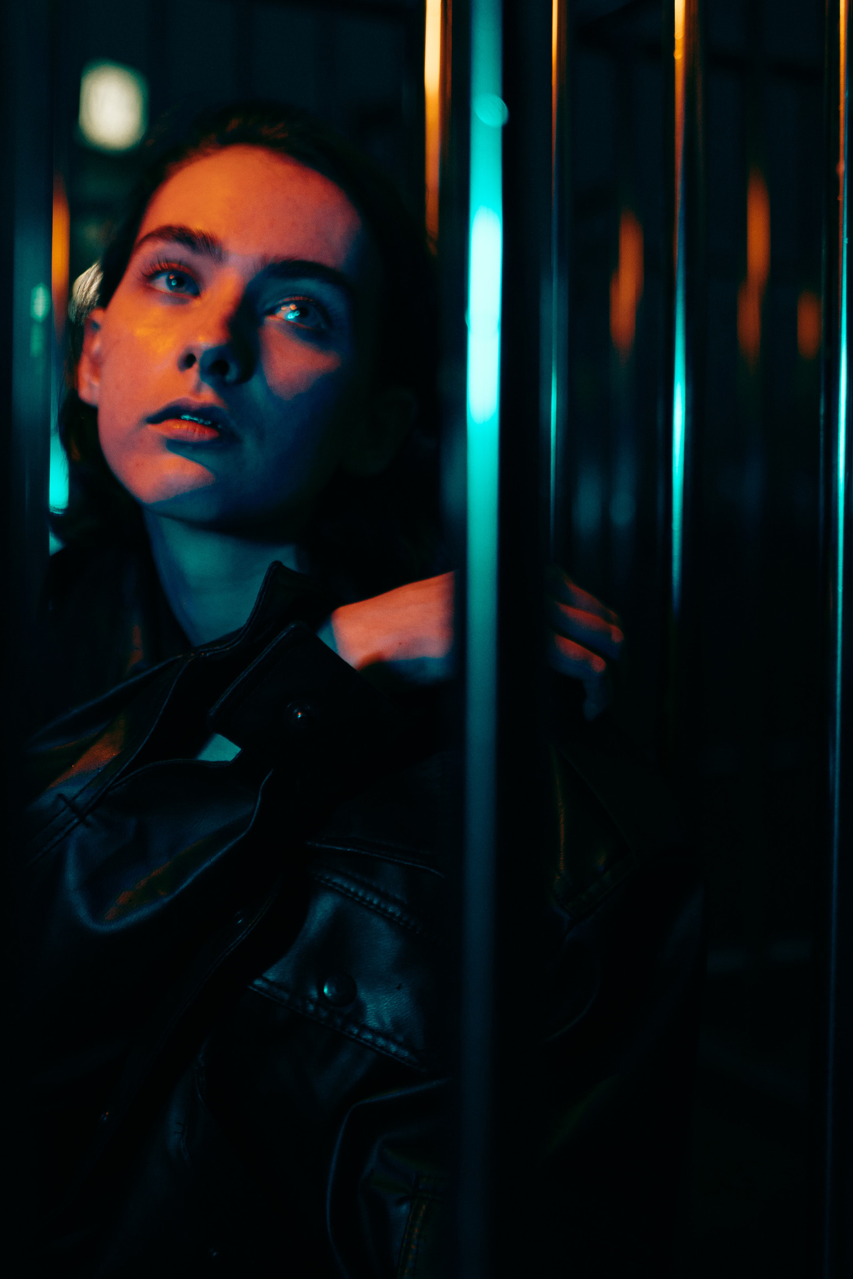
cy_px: 503
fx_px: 1492
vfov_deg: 46.1
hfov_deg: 31.3
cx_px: 202
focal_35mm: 42
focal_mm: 24
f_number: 1.4
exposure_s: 1/640
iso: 640
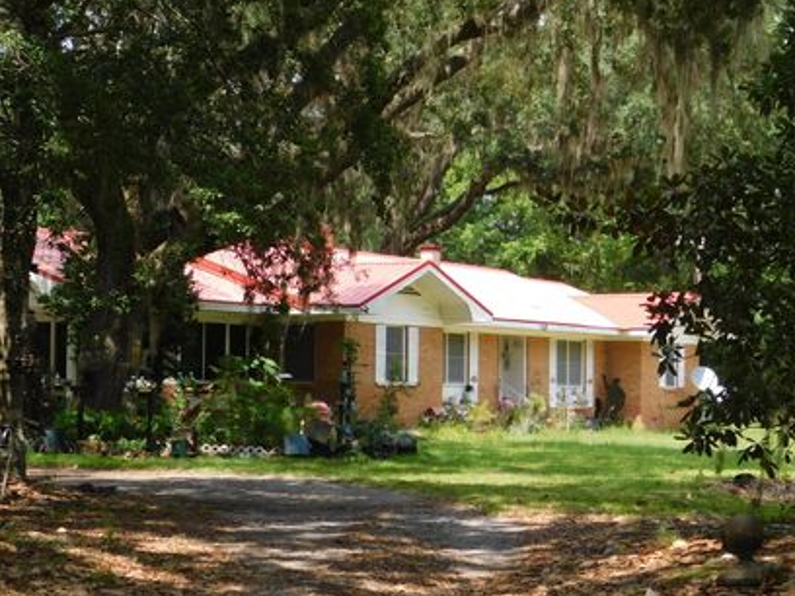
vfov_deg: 17.0
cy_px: 336
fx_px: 1998
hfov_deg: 22.5
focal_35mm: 87
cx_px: 440
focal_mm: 12.6
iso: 125
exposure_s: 1/320
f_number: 4.3
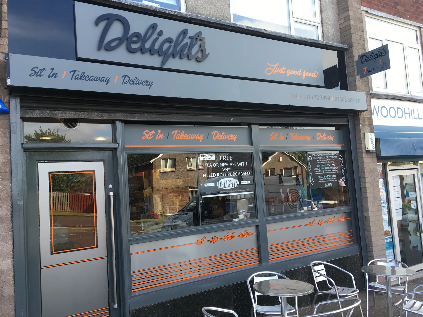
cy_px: 158
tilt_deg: +5.0
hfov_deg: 61.7
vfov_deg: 48.2
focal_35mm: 29
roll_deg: +4.4
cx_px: 212
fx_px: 354
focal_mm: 4.15
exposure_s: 1/151
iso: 25
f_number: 2.2
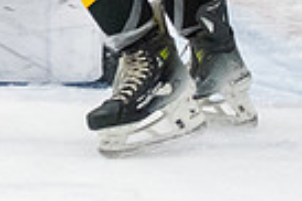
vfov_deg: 2.3
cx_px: -140
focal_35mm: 583
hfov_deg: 3.5
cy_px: -313
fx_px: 4885
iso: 4000
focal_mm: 75
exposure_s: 1/800
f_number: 2.8
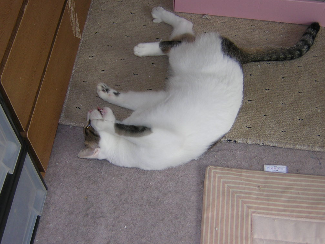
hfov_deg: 36.8
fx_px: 488
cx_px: 160
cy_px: 121
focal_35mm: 52
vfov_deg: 28.0
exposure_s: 1/30
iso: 100
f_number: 3.1
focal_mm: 6.6
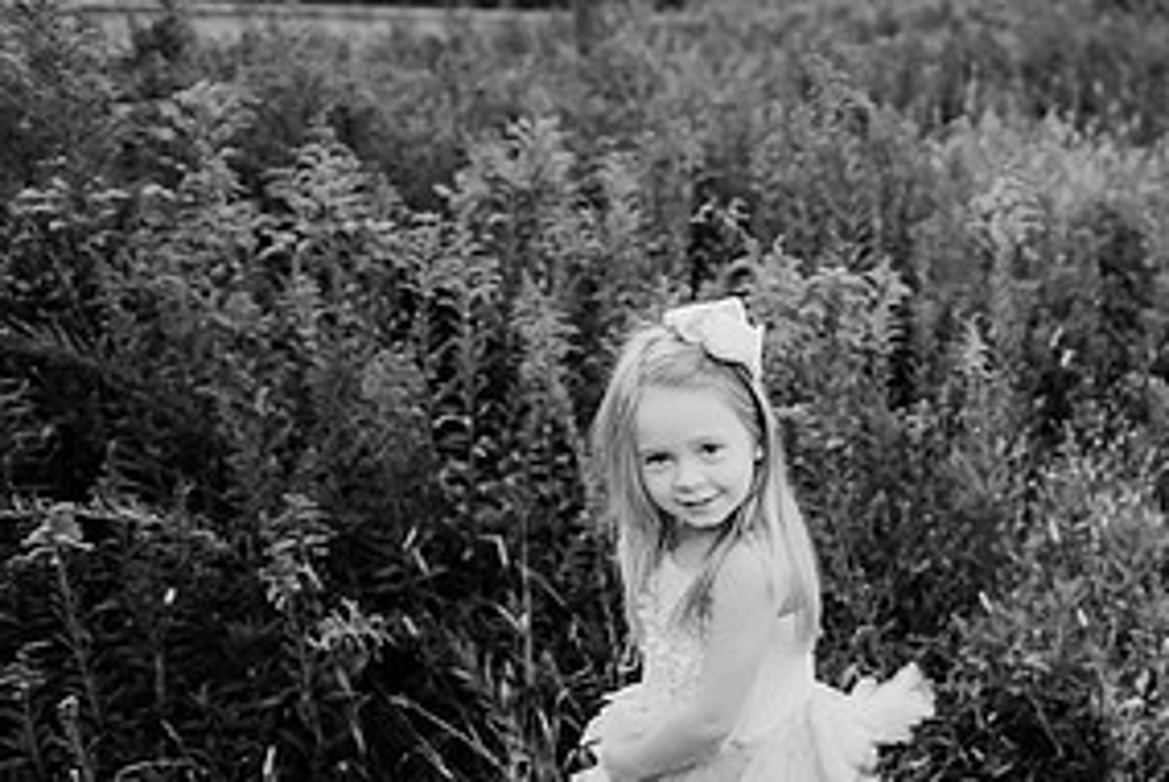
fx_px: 1593
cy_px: 632
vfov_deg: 27.0
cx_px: 1046
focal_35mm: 49
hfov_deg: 37.7
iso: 250
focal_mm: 24
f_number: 2.5
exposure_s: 1/400
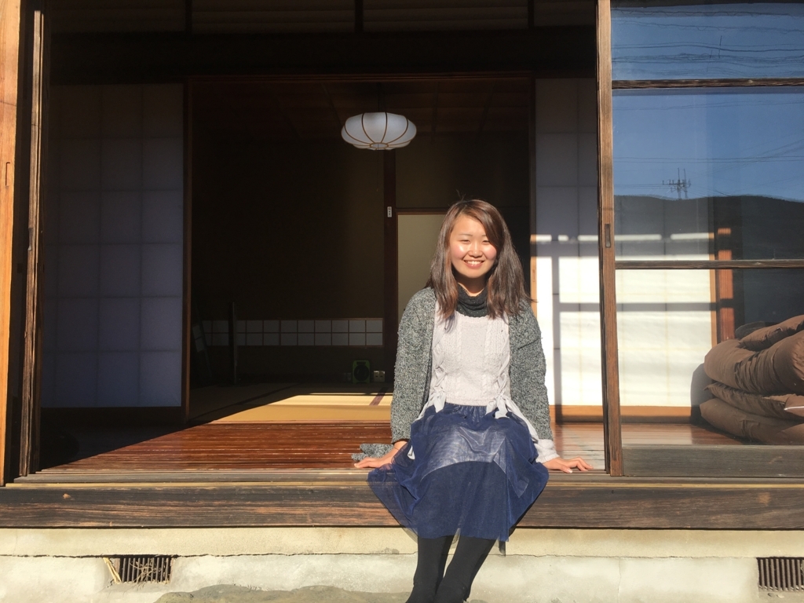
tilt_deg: +2.7
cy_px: 302
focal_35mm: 29
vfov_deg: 48.2
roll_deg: -0.2
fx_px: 674
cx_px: 402
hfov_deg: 61.7
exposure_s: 1/1241
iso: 25
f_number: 2.2
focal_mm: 4.15
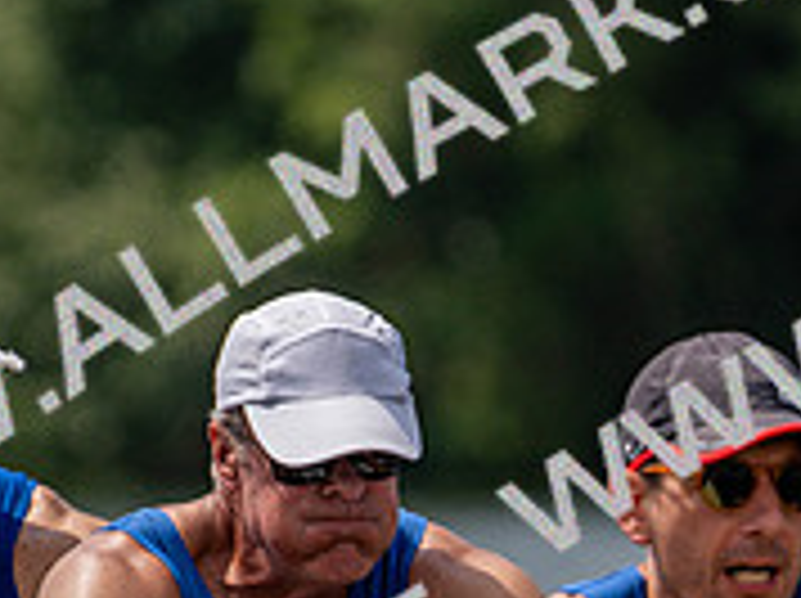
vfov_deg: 1.2
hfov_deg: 1.6
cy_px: 627
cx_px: 171
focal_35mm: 1255
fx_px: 29001
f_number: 6.3
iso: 200
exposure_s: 1/1600
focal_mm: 400
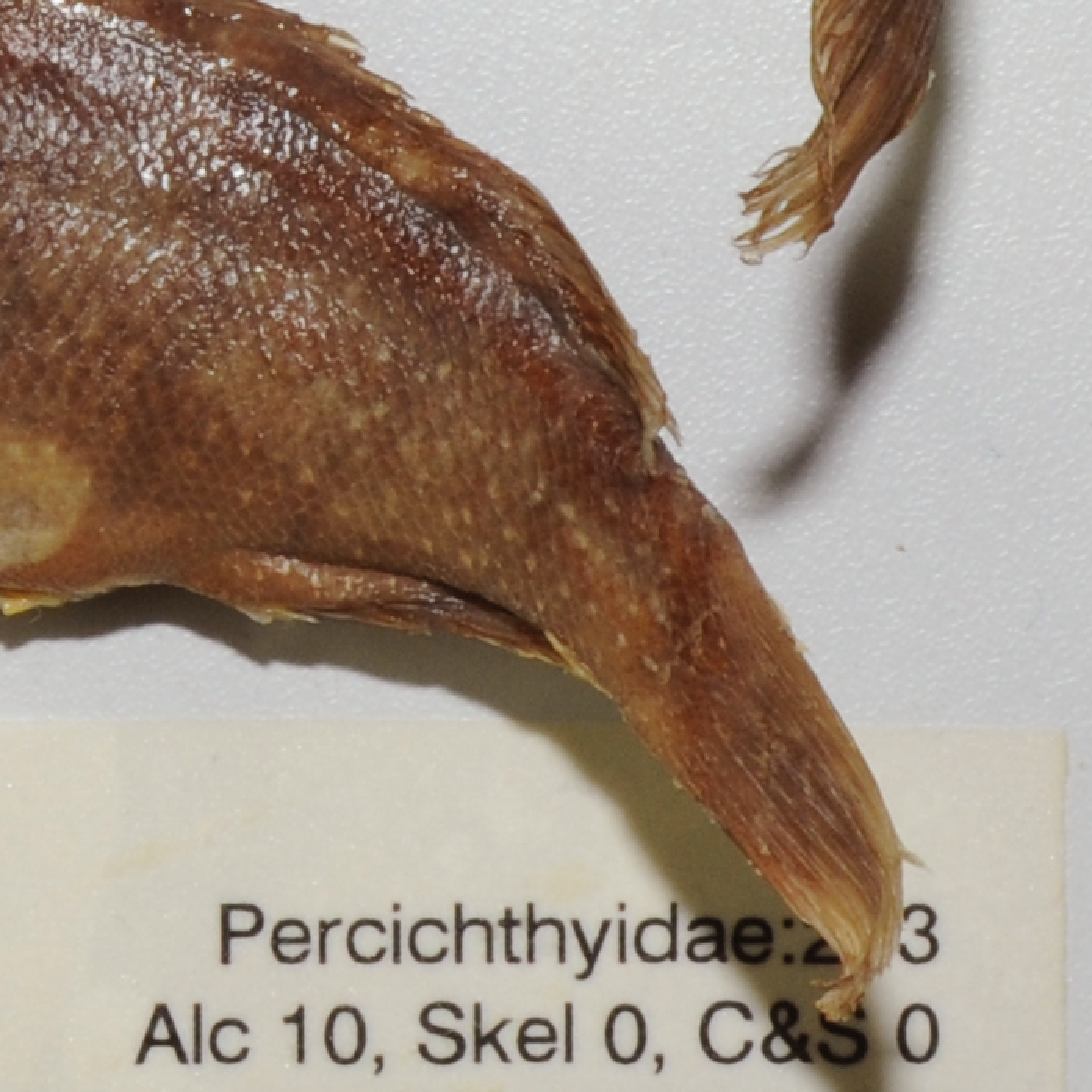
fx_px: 9765
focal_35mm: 274
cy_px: 95
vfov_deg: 6.4
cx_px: 33
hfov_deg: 6.4
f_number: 16
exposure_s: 1/60
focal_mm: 35
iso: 200
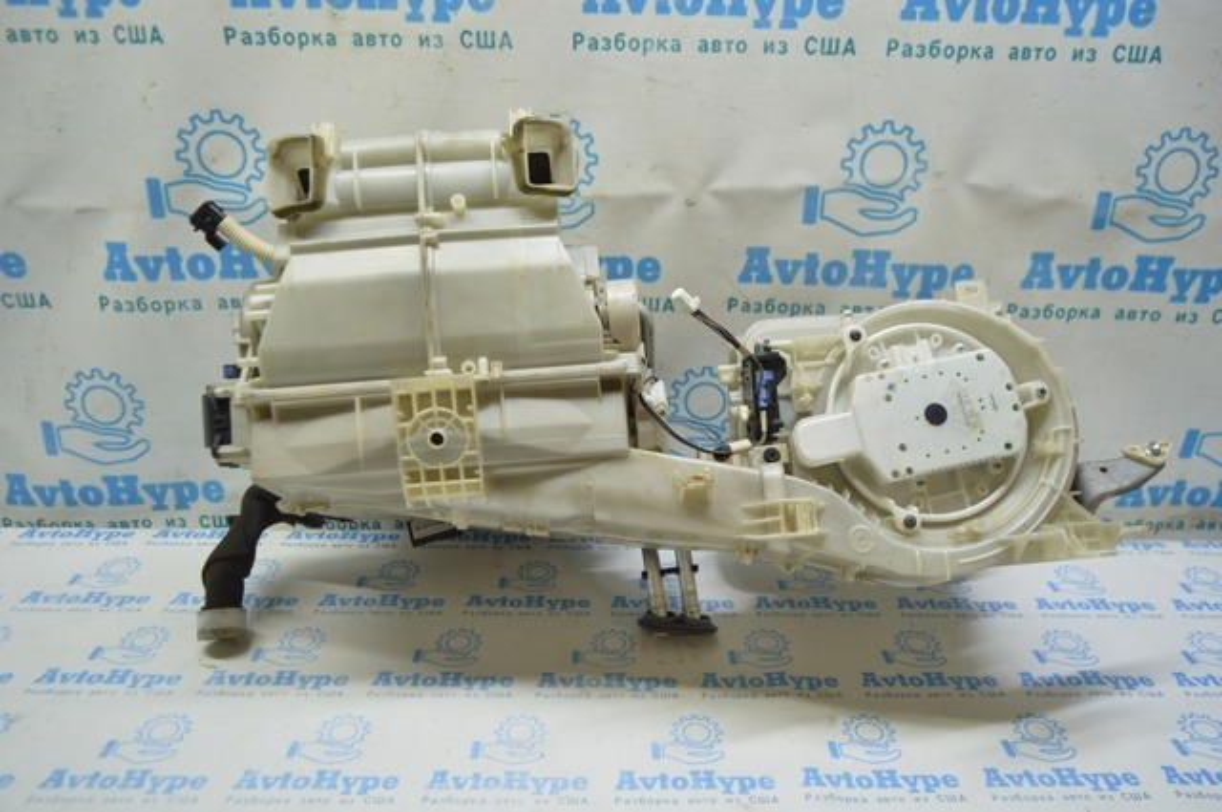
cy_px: 406
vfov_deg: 47.8
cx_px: 611
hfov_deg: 67.4
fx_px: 915
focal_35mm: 27
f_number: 3.5
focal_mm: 18
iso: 400
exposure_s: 1/60
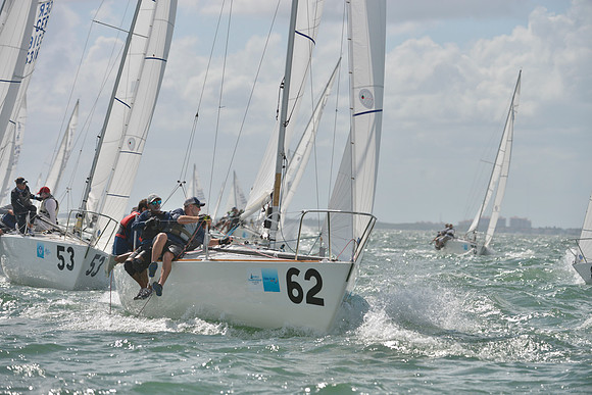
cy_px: 198
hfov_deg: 10.3
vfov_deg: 6.9
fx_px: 3290
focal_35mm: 200
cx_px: 296
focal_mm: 200
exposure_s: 1/2500
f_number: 6.3
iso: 280
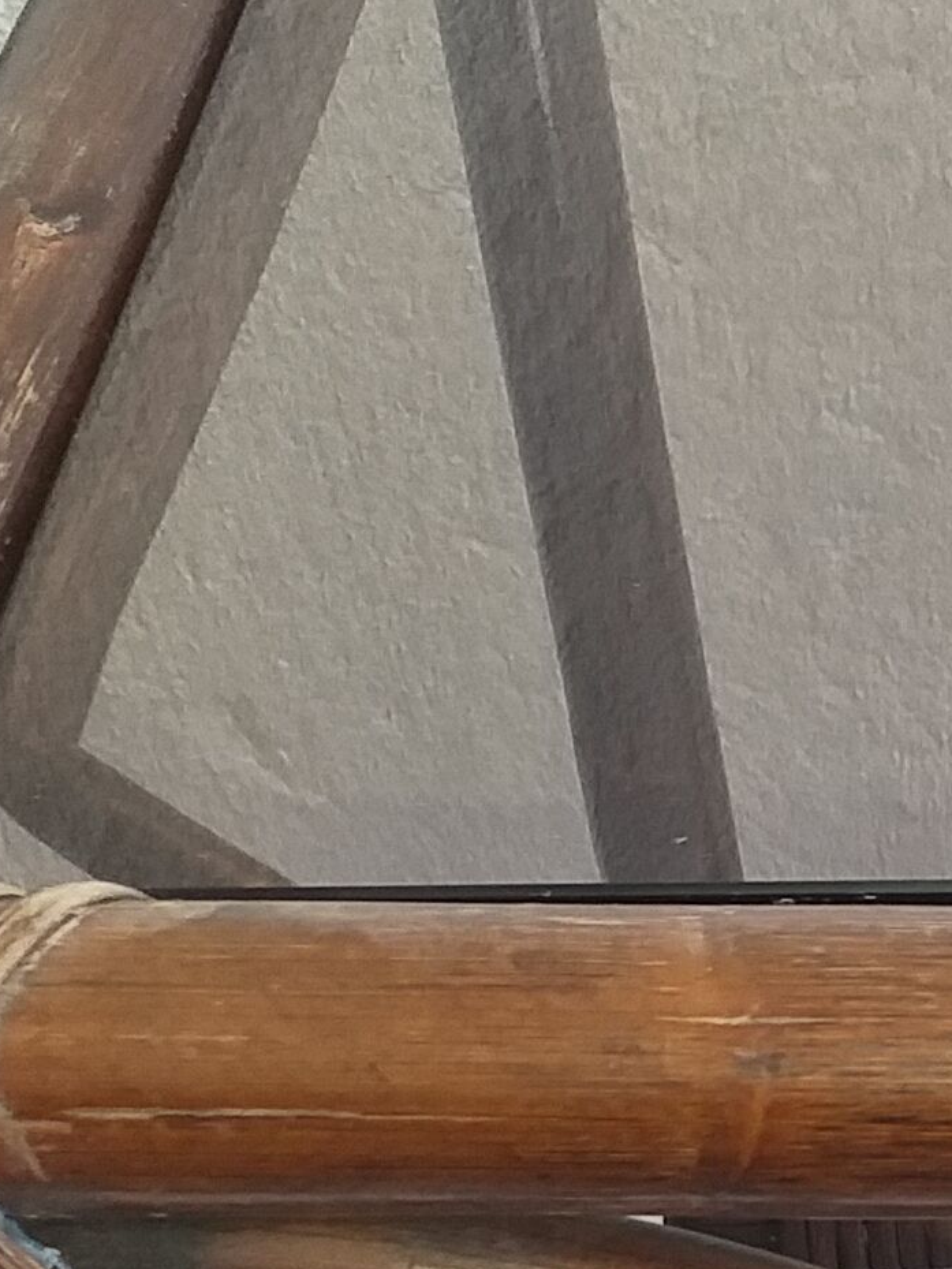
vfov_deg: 16.1
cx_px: 1665
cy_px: 1236
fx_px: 4399
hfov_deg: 11.5
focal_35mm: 120
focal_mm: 3.6
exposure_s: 1/100
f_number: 1.9
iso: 80
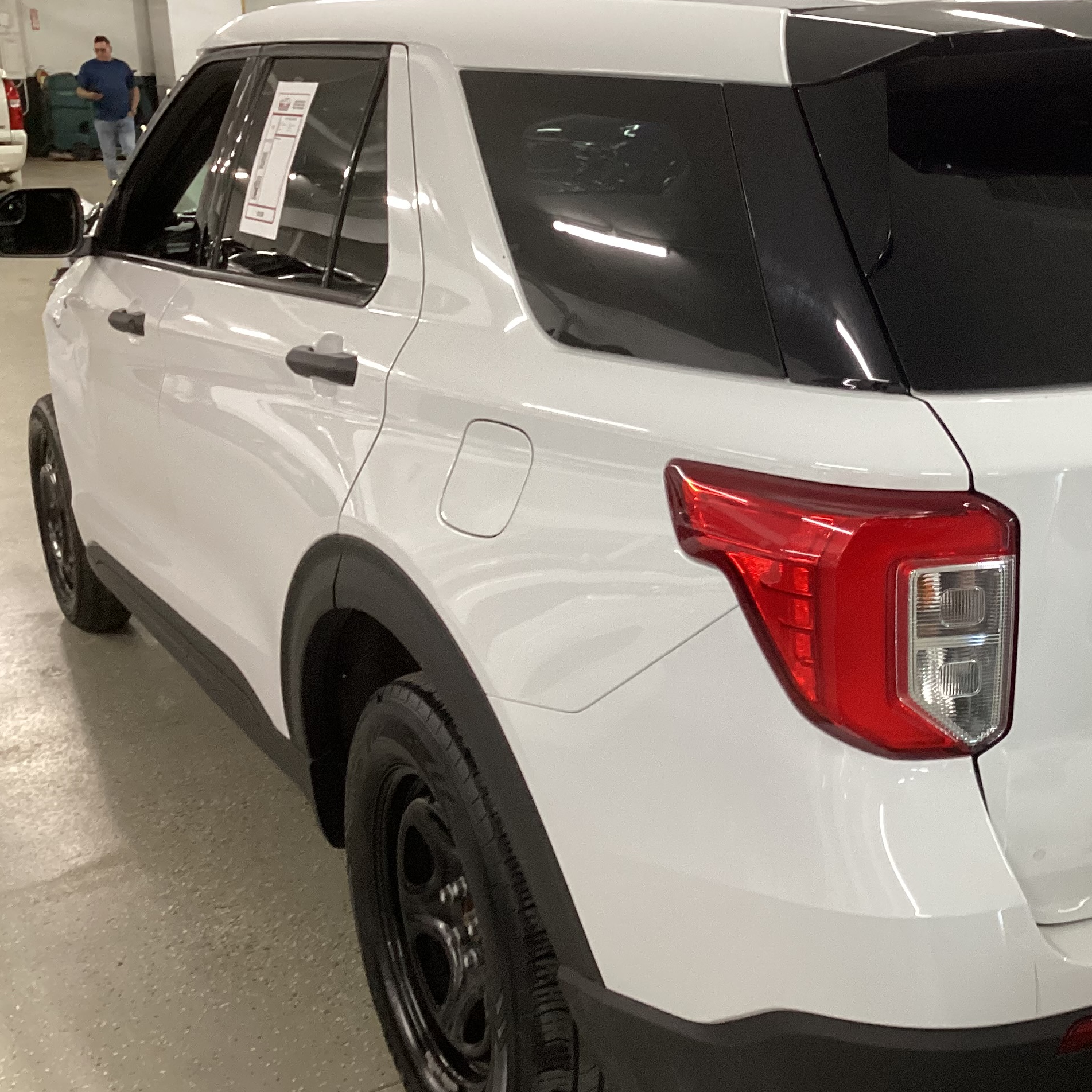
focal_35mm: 47
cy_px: 537
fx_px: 1677
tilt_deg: -15.4
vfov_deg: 36.1
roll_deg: -0.8
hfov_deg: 34.6
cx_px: 926
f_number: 2.4
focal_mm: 3.3
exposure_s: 1/50
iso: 160
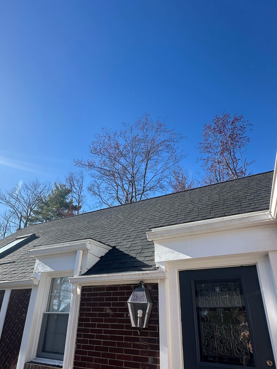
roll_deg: -2.7
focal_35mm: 21
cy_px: 233
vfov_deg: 77.4
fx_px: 224
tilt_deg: +23.5
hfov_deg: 63.3
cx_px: 127
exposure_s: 1/1062
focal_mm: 2.22
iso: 40
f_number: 2.2
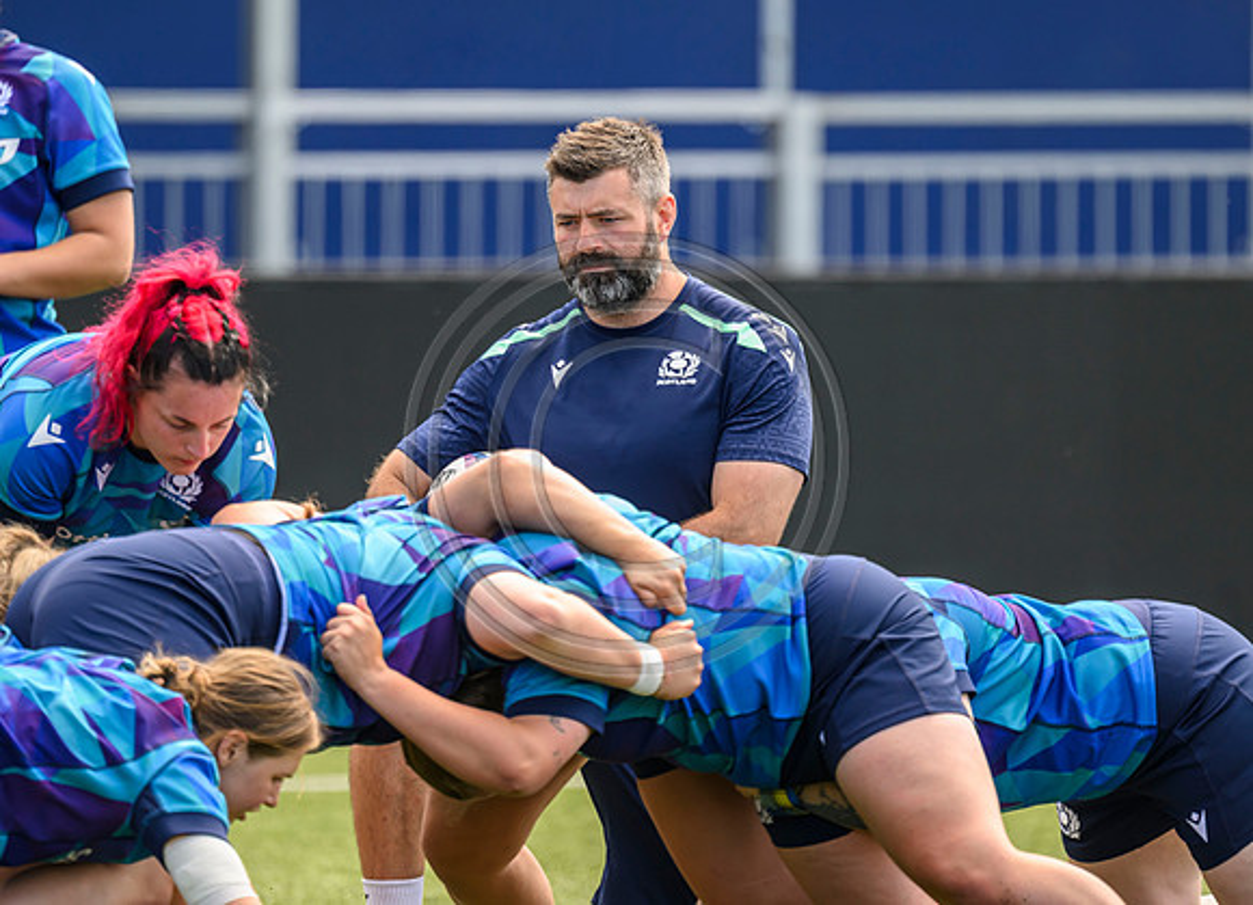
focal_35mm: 675
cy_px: 388
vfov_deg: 2.2
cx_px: 581
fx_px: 24108
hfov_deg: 3.0
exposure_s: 1/640
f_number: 4
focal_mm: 560
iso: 500
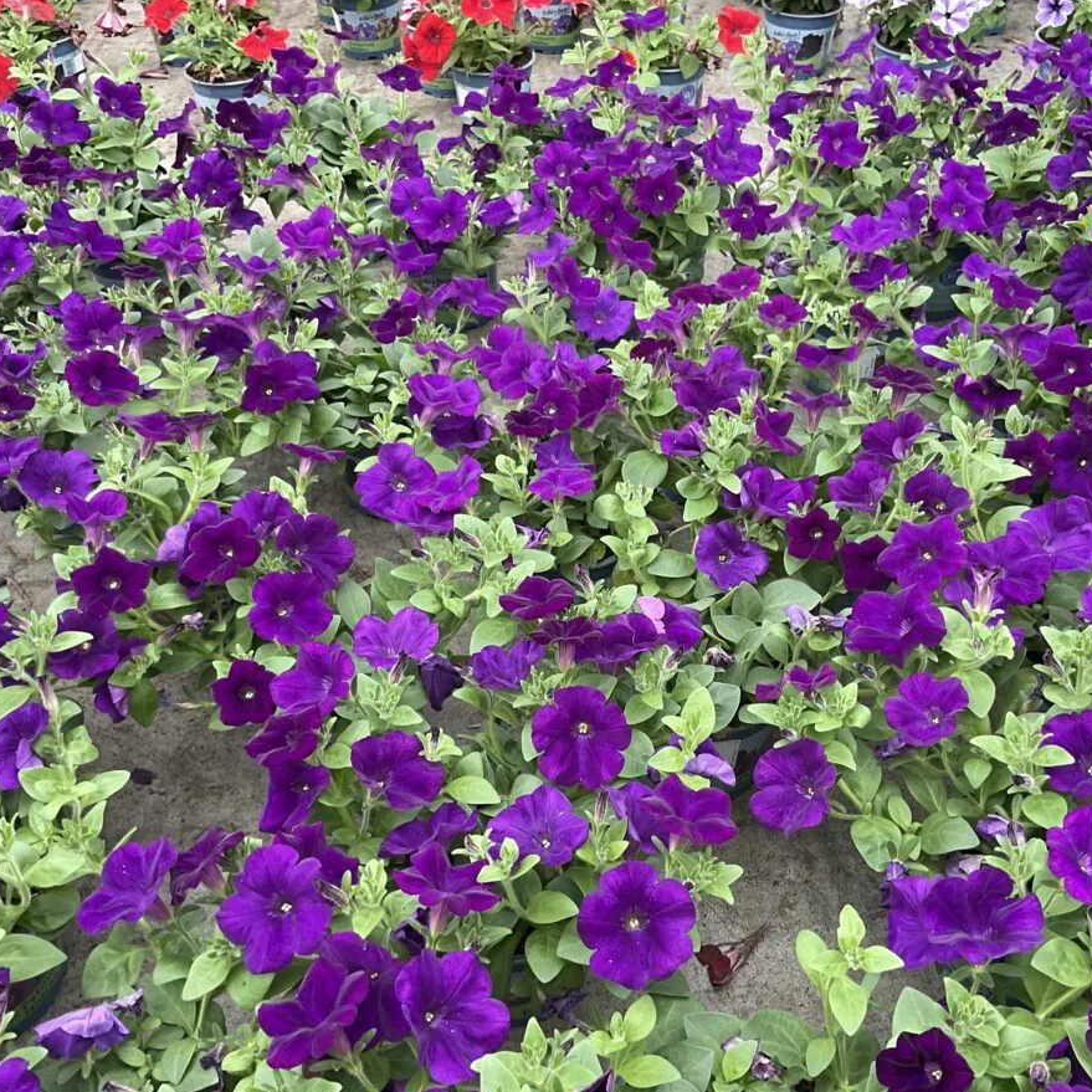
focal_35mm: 35
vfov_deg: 47.2
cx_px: 610
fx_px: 1249
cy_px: 547
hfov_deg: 47.1
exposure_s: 1/122
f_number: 1.8
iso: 32
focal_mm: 3
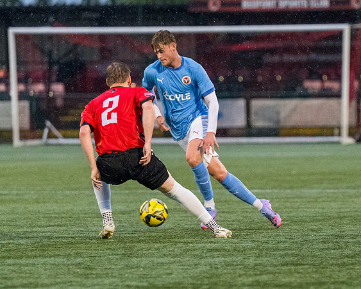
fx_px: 4789
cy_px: 166
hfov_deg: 4.3
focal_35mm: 448
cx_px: 300
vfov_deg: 3.5
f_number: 2.8
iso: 4000
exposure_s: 1/1000
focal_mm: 165
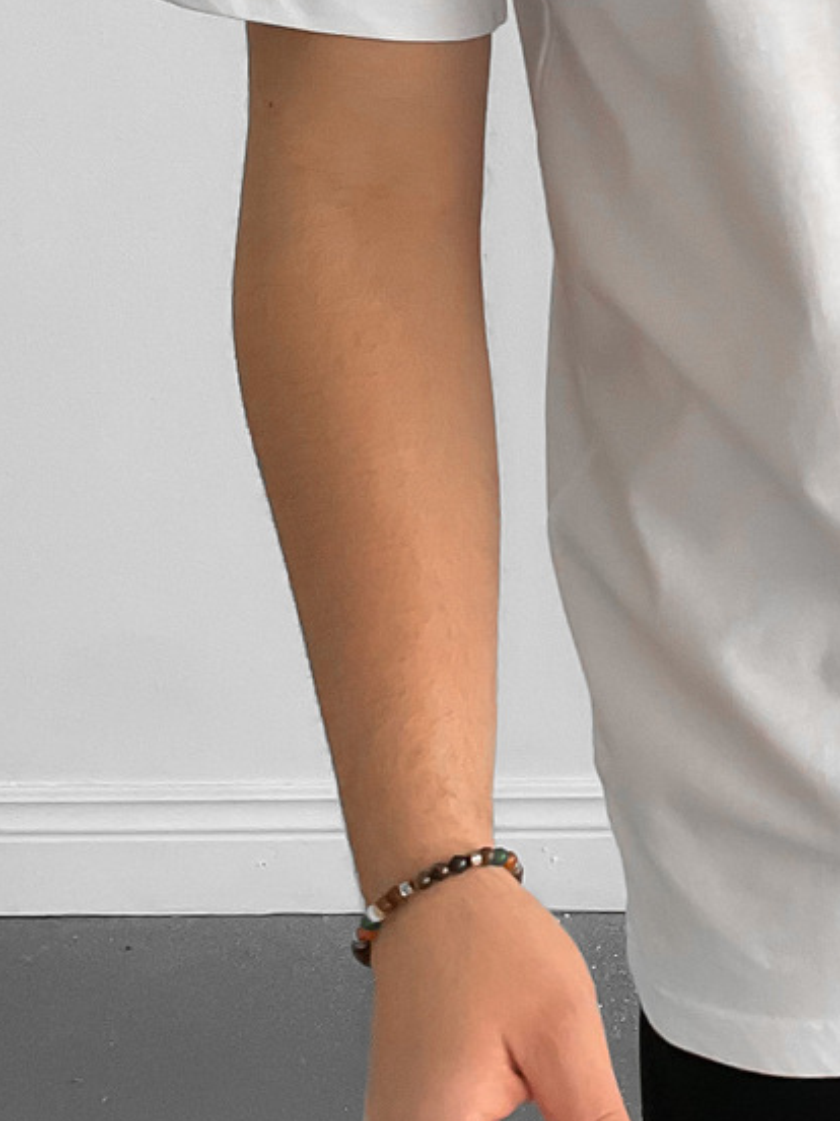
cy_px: 465
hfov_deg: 16.7
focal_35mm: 84
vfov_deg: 23.3
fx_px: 2718
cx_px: 1061
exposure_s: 1/120
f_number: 1.8
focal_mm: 3
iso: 64
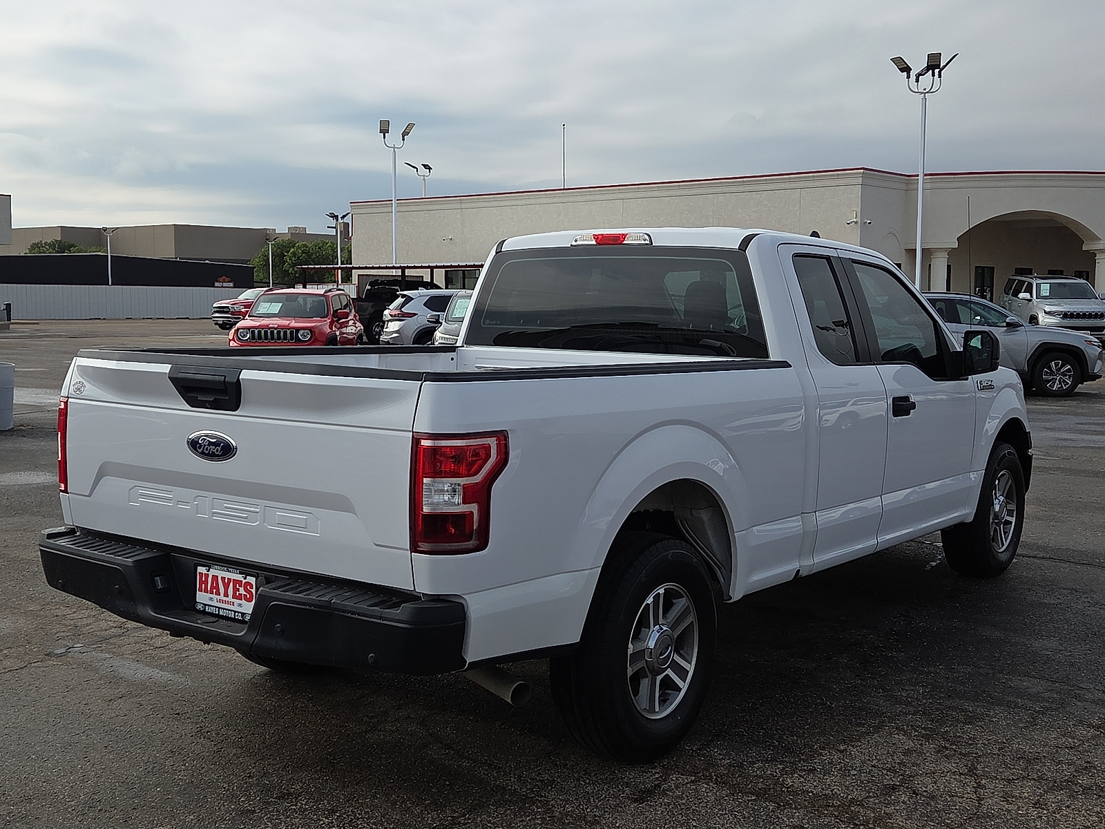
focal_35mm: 40
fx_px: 1277
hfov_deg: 46.8
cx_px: 552
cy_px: 414
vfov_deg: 36.0
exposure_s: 1/10000
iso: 76
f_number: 1.8
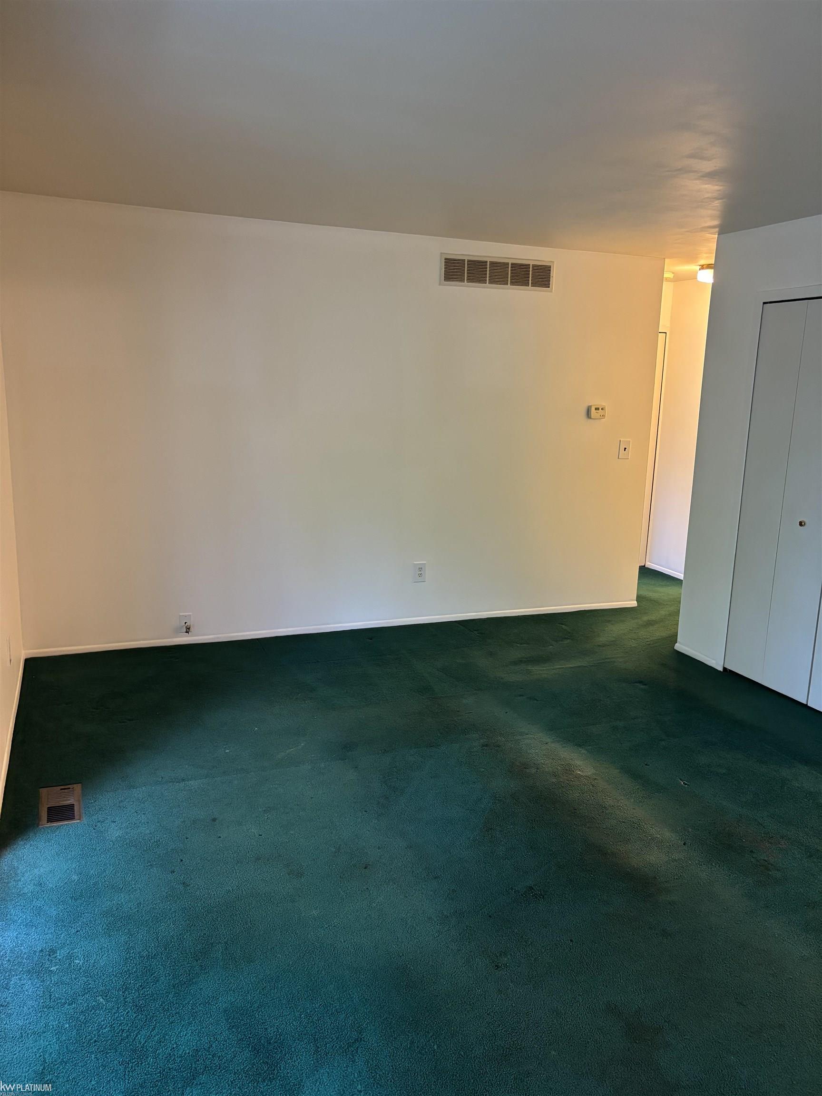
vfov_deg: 67.3
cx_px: 411
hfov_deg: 53.1
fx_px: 823
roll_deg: -1.9
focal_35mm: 26
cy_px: 548
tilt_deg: -12.0
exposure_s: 1/60
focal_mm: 5.96
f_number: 1.6
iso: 500
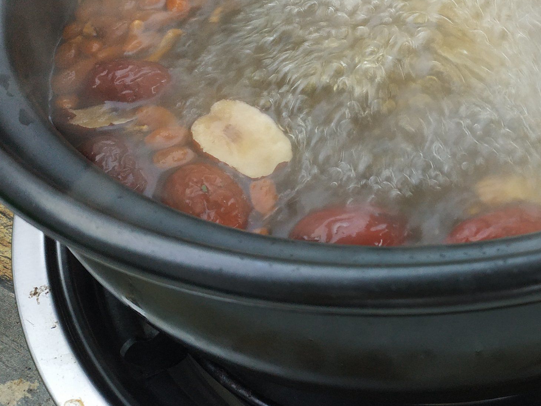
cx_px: 423
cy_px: 63
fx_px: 703
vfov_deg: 31.1
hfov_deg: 40.5
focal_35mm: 45
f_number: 1.9
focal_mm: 3.94
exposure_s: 1/33
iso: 160
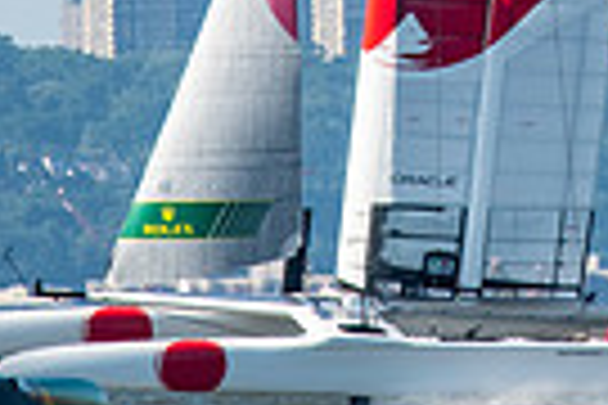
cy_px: -308
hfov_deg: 0.7
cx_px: 482
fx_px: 49835
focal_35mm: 2951
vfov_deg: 0.5
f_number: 5.6
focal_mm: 420
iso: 500
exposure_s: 1/2000
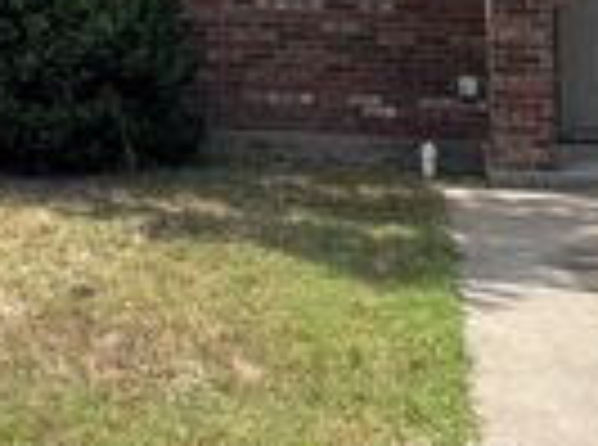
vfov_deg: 14.0
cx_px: 130
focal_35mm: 98
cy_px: -228
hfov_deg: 19.9
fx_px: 1688
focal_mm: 5.96
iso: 50
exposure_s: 1/2710
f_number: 1.6
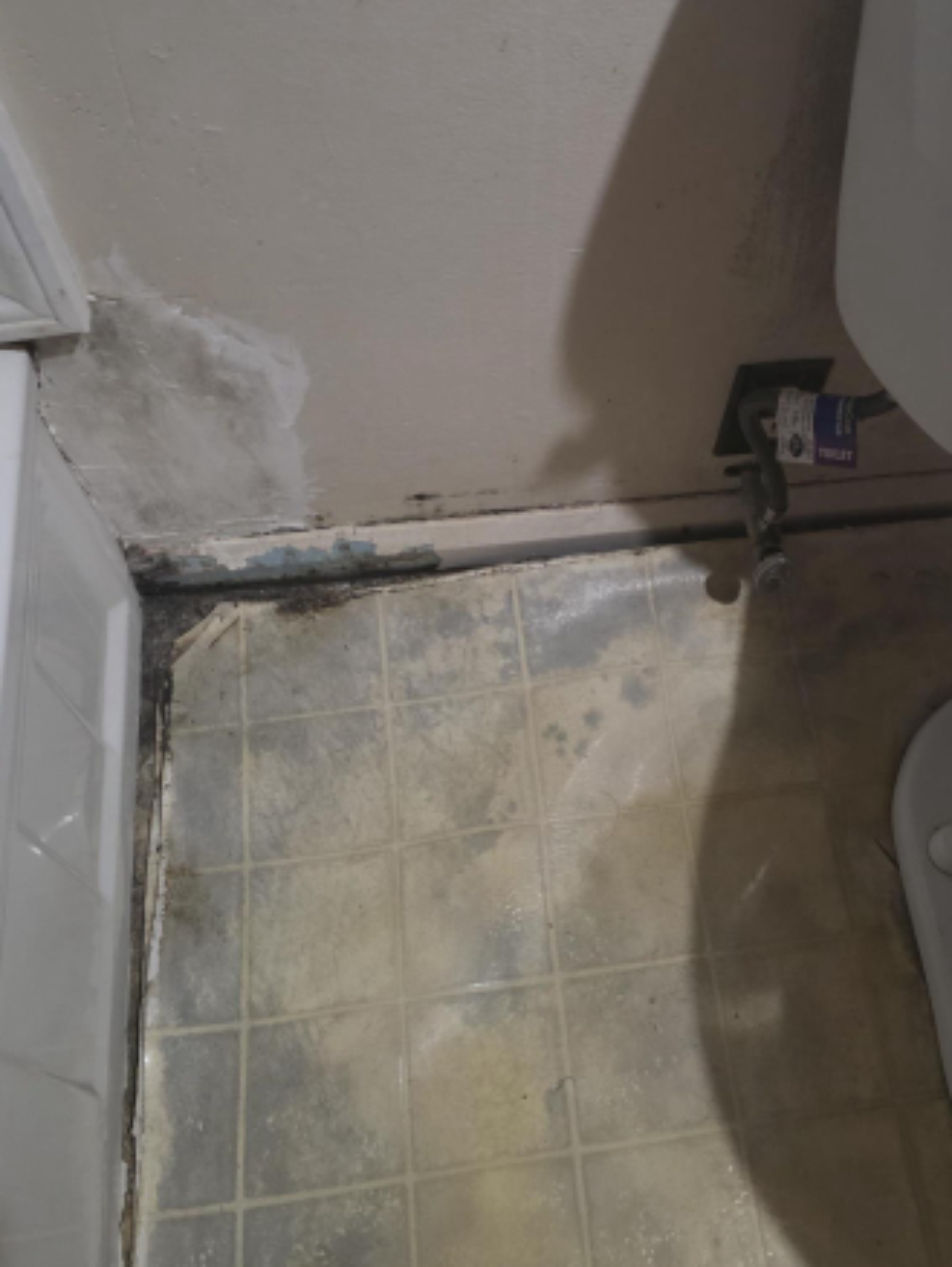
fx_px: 1282
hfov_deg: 40.6
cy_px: 487
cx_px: 564
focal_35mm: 35
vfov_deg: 52.1
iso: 1250
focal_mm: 6.3
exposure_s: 1/60
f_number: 1.7
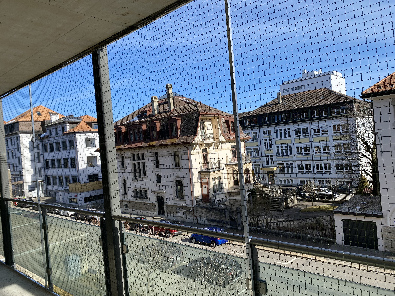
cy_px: 148
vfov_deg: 53.1
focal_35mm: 26
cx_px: 198
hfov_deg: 67.3
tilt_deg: +2.1
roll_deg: +4.6
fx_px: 297
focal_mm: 4.25
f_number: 1.8
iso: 32
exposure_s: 1/1866
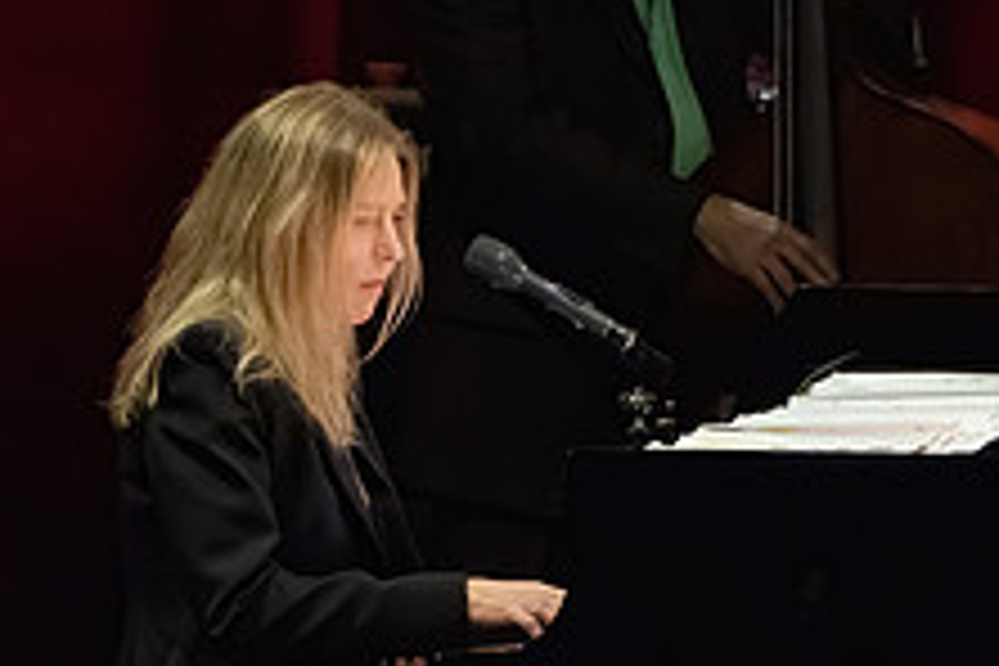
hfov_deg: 1.8
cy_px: 432
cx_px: 527
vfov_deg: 1.2
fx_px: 31078
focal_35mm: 1120
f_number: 7.1
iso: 16000
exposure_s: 1/320
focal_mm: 400
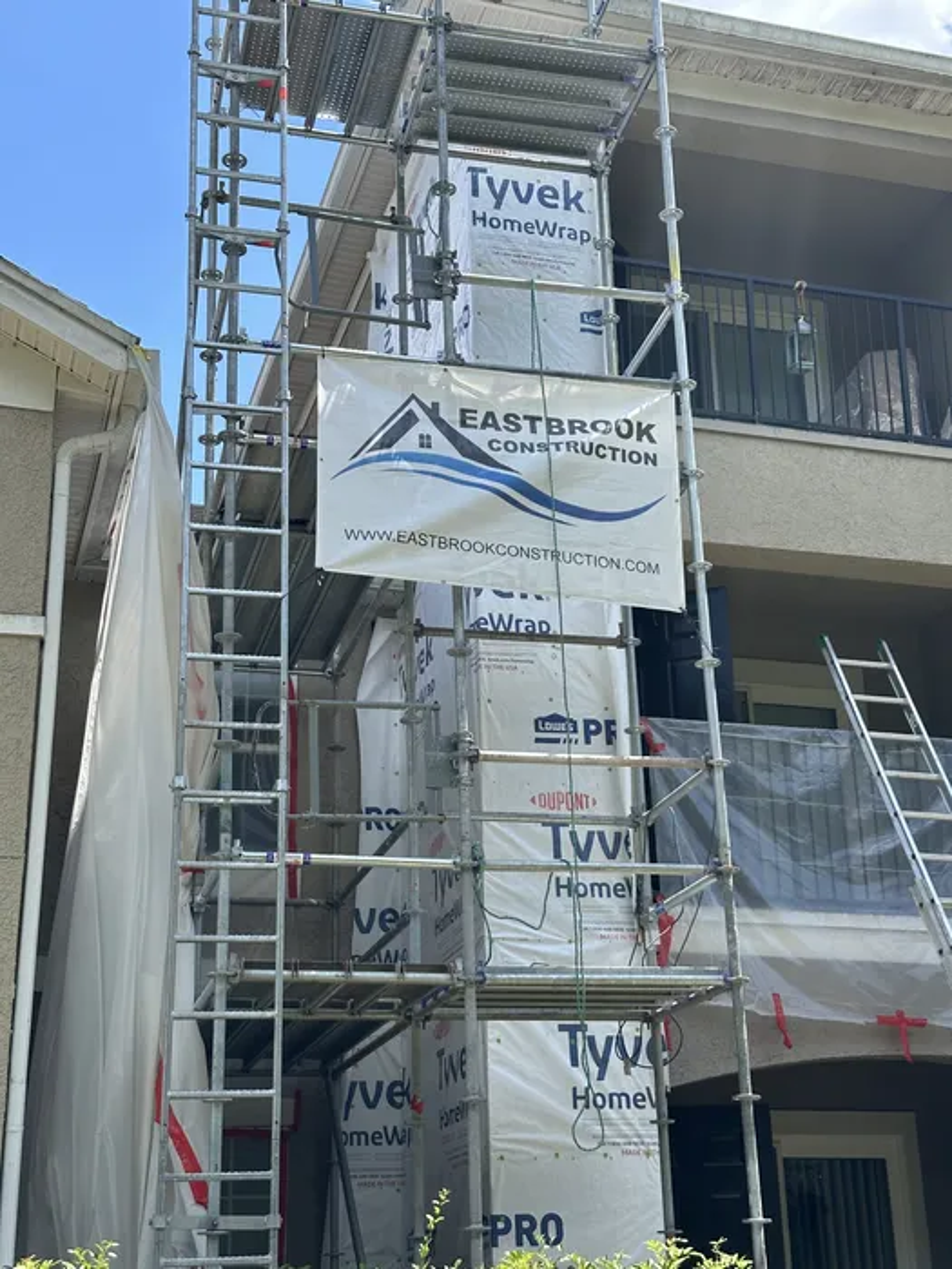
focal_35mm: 48
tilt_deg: +21.3
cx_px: 476
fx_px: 1760
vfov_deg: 39.7
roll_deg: +0.7
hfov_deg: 30.3
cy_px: 634
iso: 64
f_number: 1.78
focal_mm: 6.86
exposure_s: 1/1953
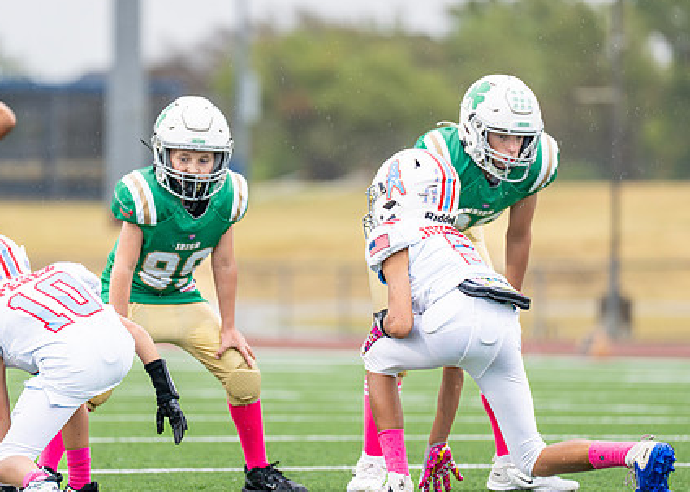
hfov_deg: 5.0
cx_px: 207
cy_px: 228
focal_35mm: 406
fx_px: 7951
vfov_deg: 3.5
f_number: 2.8
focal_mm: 200
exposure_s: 1/1000
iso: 400
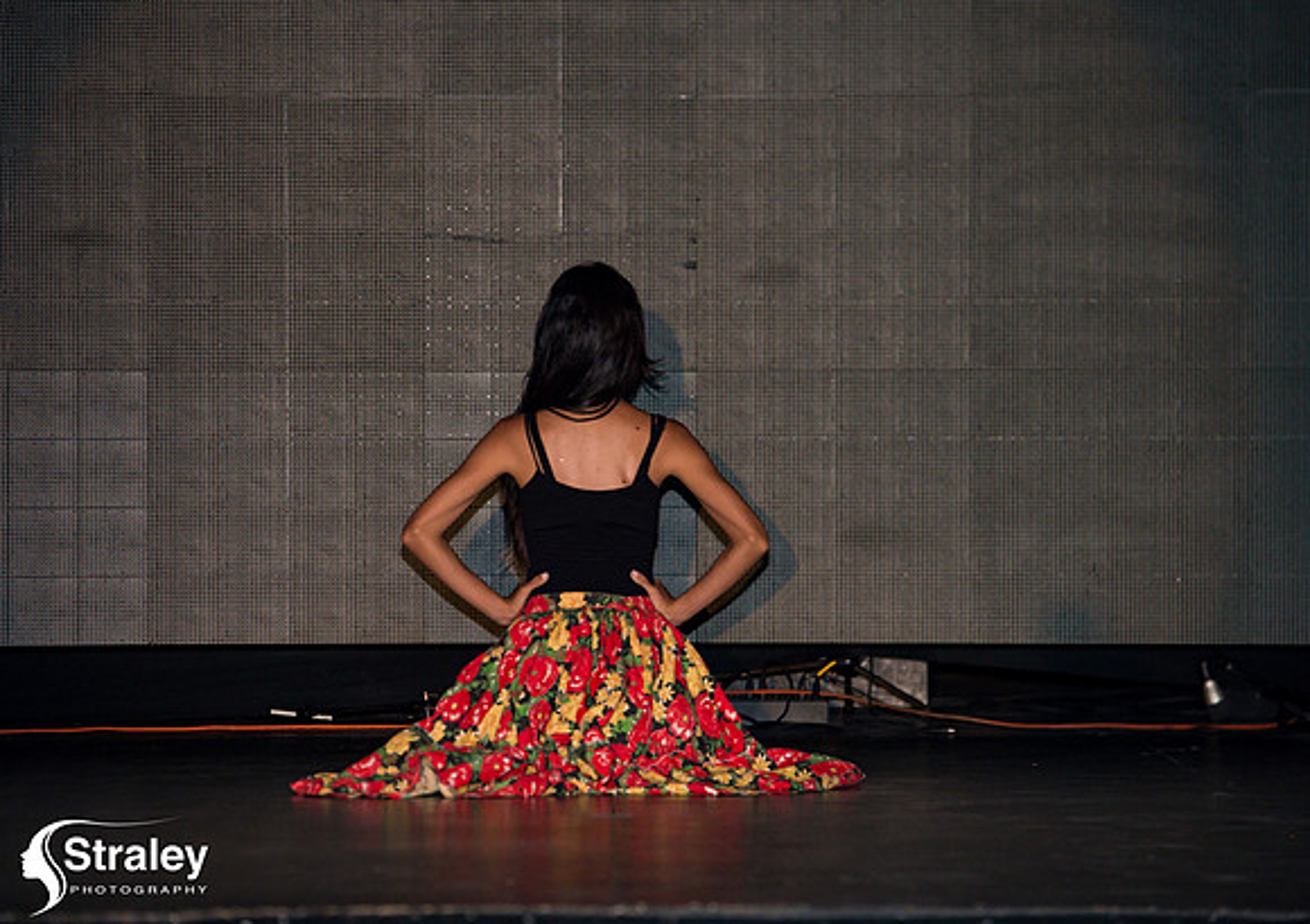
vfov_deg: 7.6
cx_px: 616
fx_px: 6936
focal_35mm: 187
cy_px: 462
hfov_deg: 10.8
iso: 3200
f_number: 5
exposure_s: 1/160
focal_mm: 180
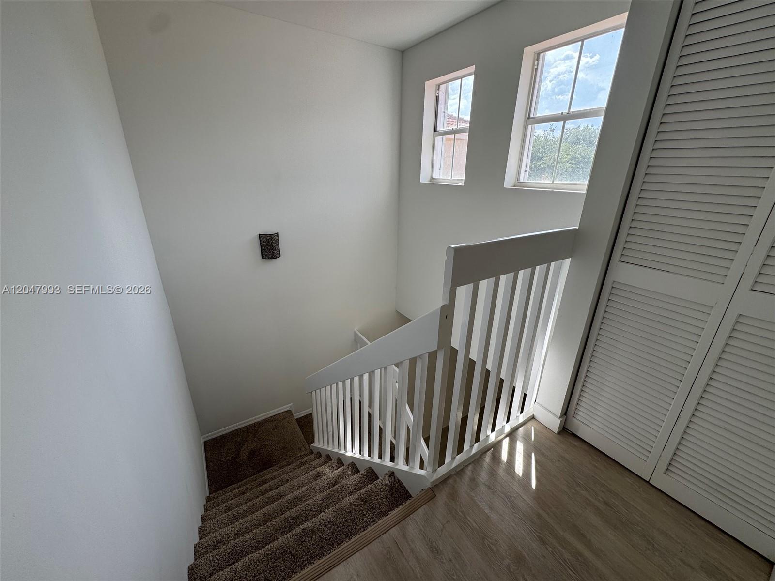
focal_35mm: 14
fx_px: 313
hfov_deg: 102.1
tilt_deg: -20.6
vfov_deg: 85.7
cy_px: 290
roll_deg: -1.2
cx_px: 388
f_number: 2.2
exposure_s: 1/335
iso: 40
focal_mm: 2.22
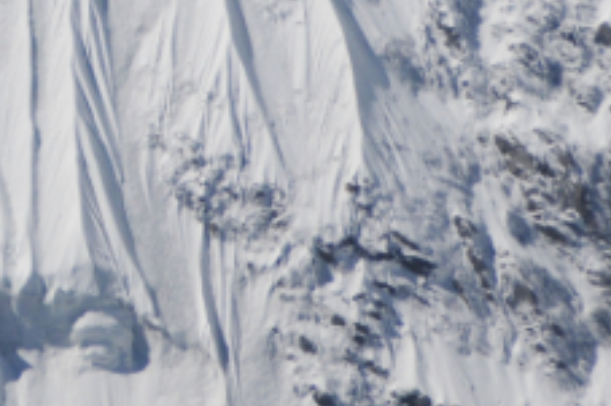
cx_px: -245
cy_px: -161
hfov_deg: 2.1
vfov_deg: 1.4
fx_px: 16824
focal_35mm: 992
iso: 250
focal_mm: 150
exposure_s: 1/4000
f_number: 6.3
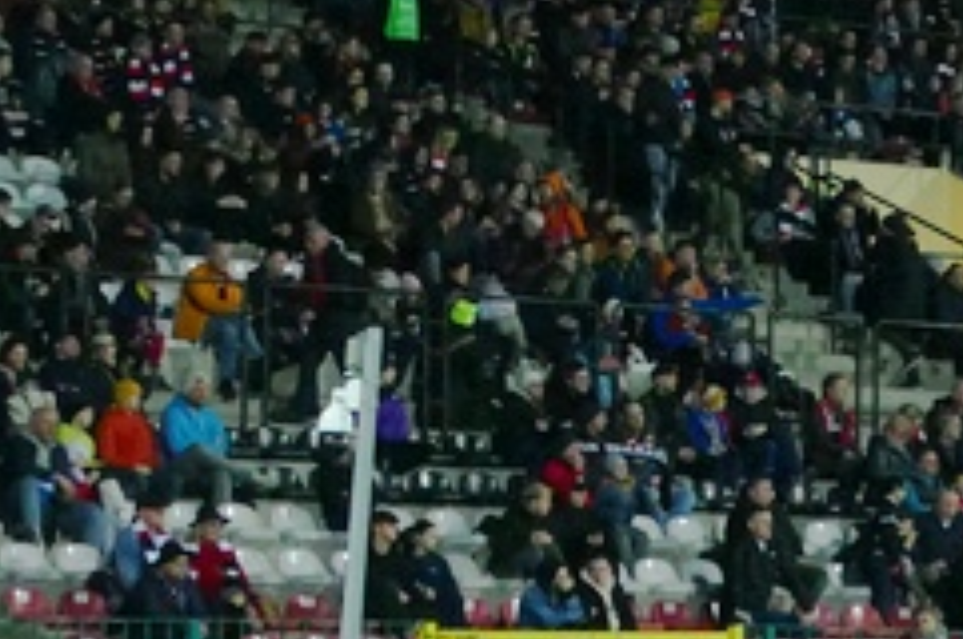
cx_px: 1427
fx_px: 5743
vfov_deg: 6.4
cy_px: 290
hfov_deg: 9.3
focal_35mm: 215
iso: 1600
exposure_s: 1/160
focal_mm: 16.24
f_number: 3.2
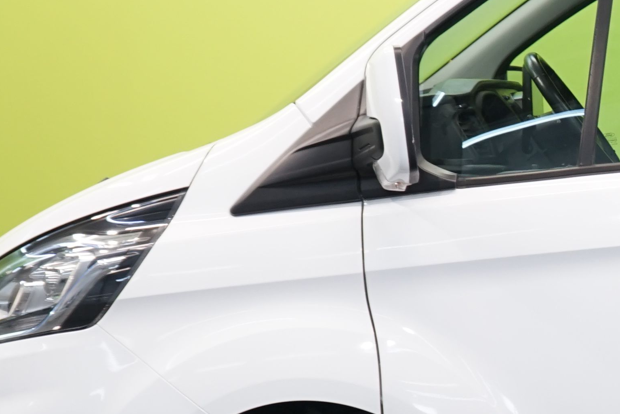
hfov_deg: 7.9
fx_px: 4375
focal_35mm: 254
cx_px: 1016
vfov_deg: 5.4
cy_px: 302
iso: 400
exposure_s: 1/25
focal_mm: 65
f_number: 5.6
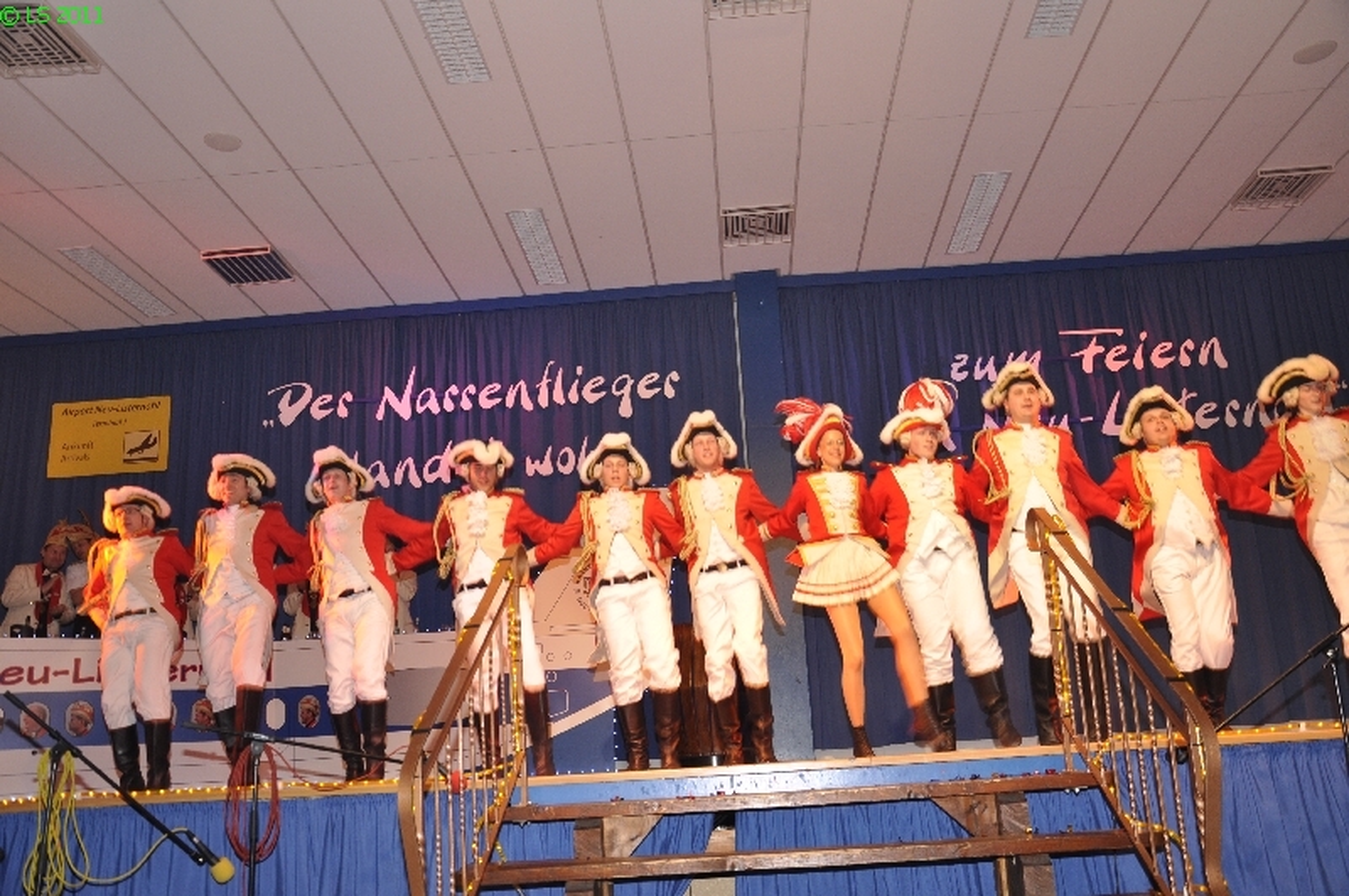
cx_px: 674
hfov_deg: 59.6
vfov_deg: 41.6
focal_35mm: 32
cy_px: 448
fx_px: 1179
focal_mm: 21
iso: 400
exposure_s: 1/60
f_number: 5
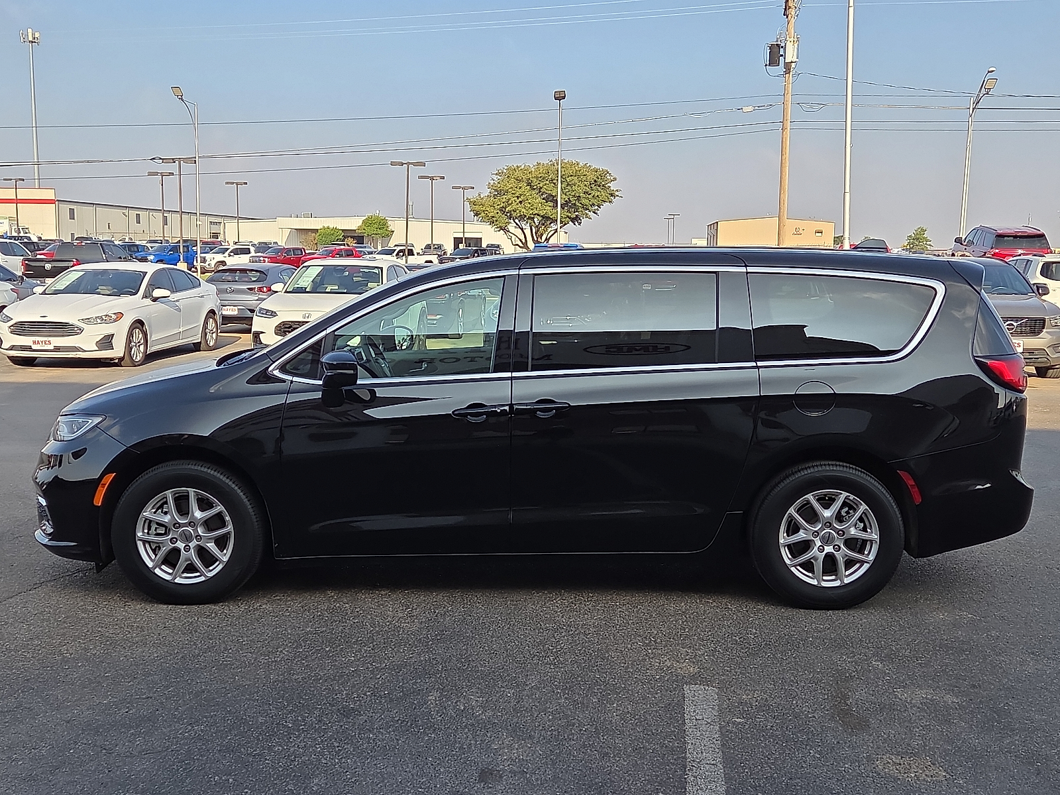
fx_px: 1194
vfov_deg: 36.8
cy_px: 398
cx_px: 530
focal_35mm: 39
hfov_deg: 47.9
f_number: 1.8
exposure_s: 1/1000
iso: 25
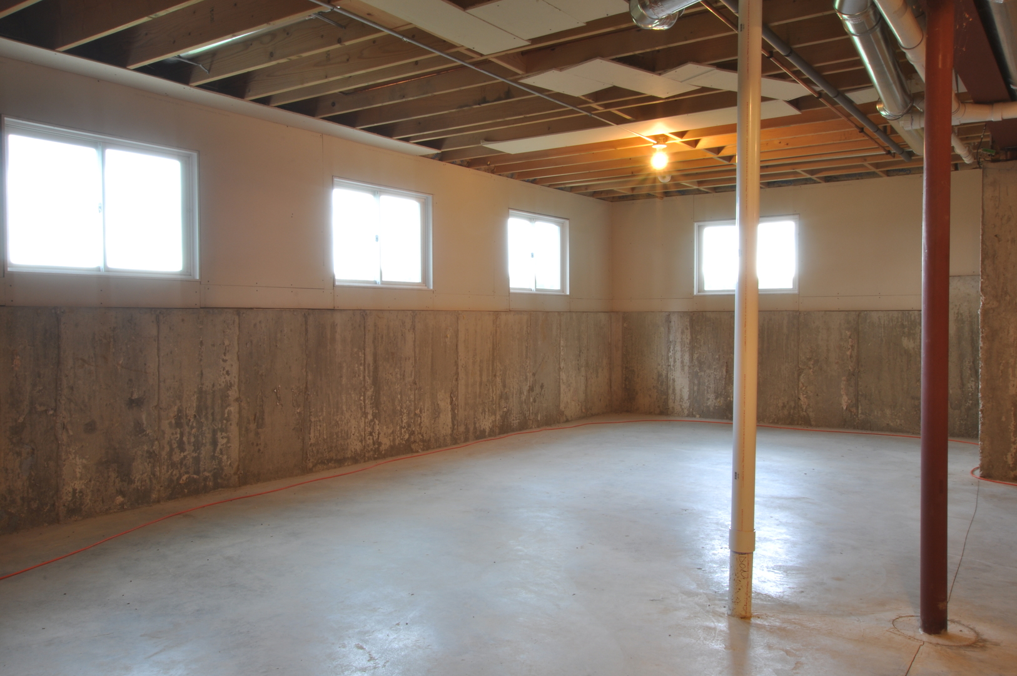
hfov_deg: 62.0
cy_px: 338
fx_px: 846
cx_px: 508
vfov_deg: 43.5
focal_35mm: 30
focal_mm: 20
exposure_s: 6
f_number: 20
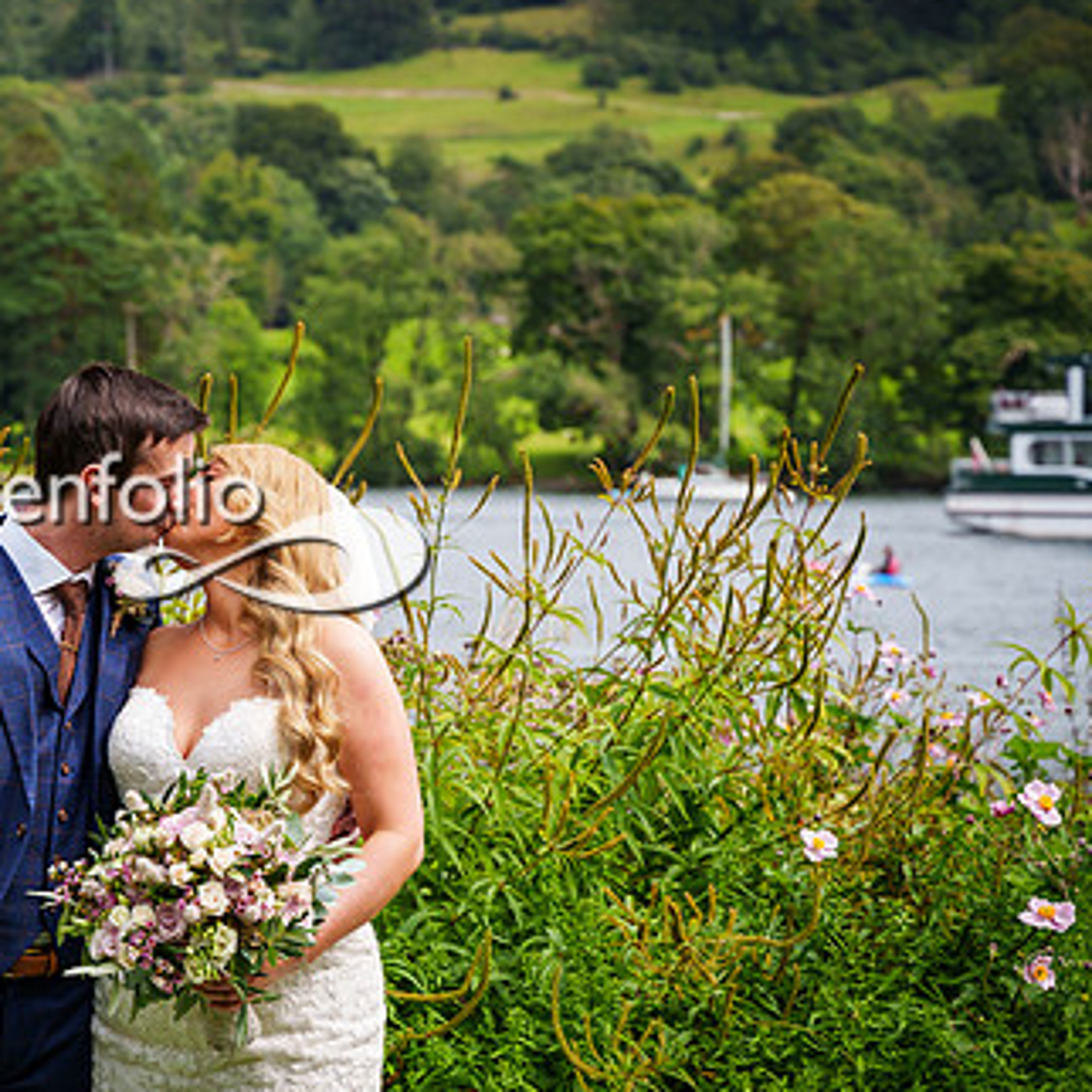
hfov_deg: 15.0
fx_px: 4104
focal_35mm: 115
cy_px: 578
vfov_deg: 15.2
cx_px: 193
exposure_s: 1/1000
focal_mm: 75
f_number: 5
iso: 200
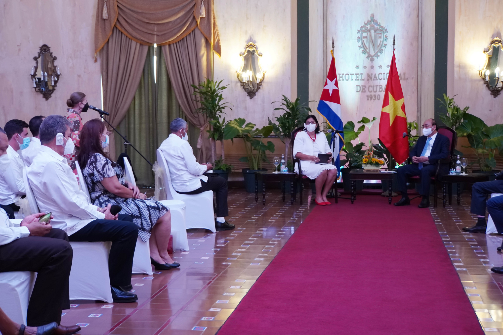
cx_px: 252
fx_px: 838
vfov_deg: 22.6
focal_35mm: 60
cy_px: 168
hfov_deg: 33.4
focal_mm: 40
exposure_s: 1/20
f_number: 5
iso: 2000
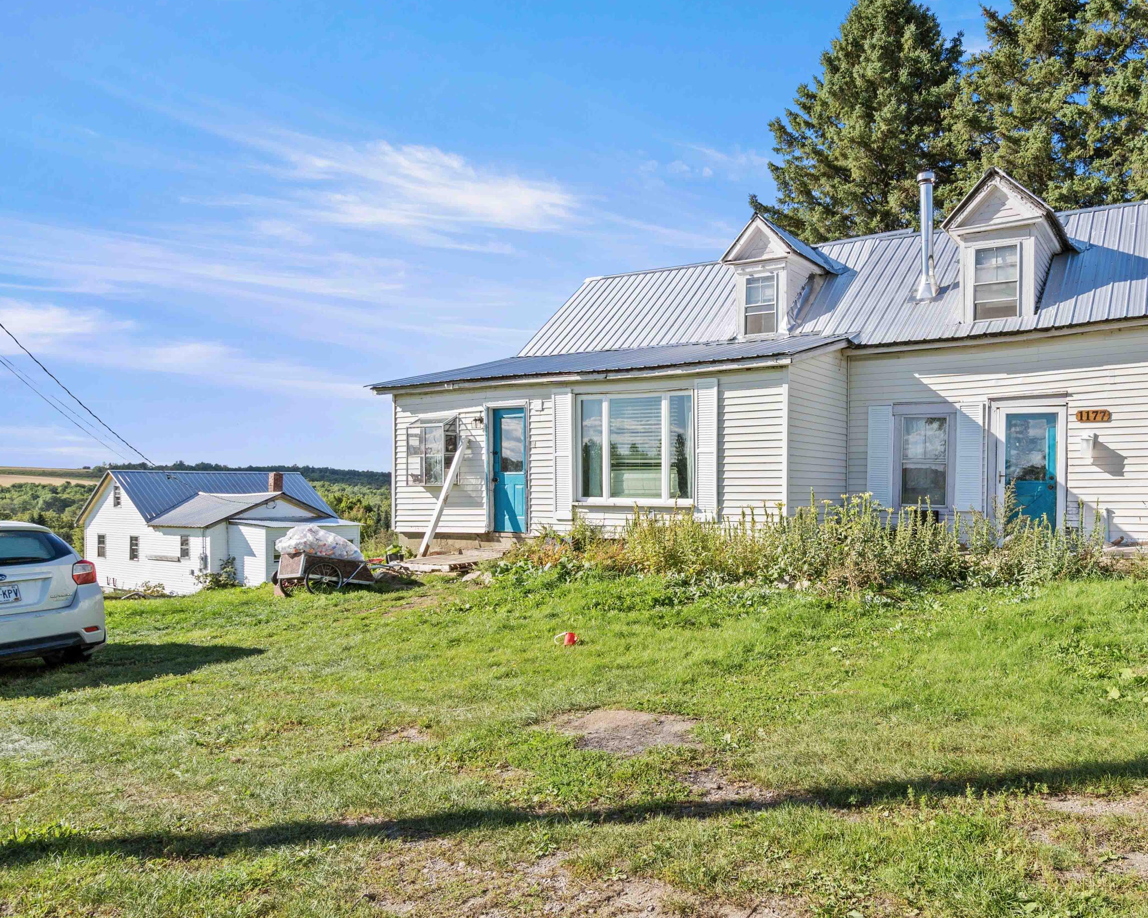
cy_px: 517
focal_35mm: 23
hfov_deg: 70.0
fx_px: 781
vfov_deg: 60.7
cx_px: 787
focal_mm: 17
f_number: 8
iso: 320
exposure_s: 1/400
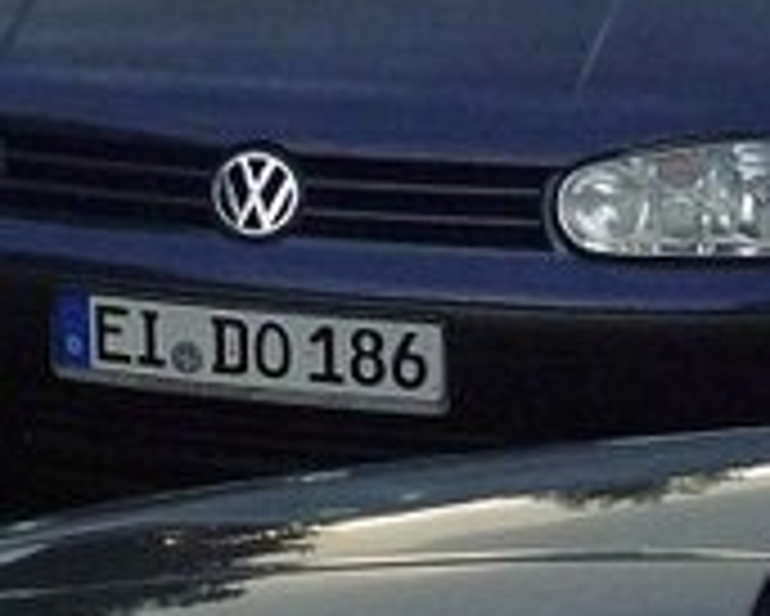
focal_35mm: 164
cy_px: -589
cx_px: -720
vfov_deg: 8.9
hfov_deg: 10.8
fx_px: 3740
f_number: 3.3
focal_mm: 4.9
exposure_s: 1/500
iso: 320
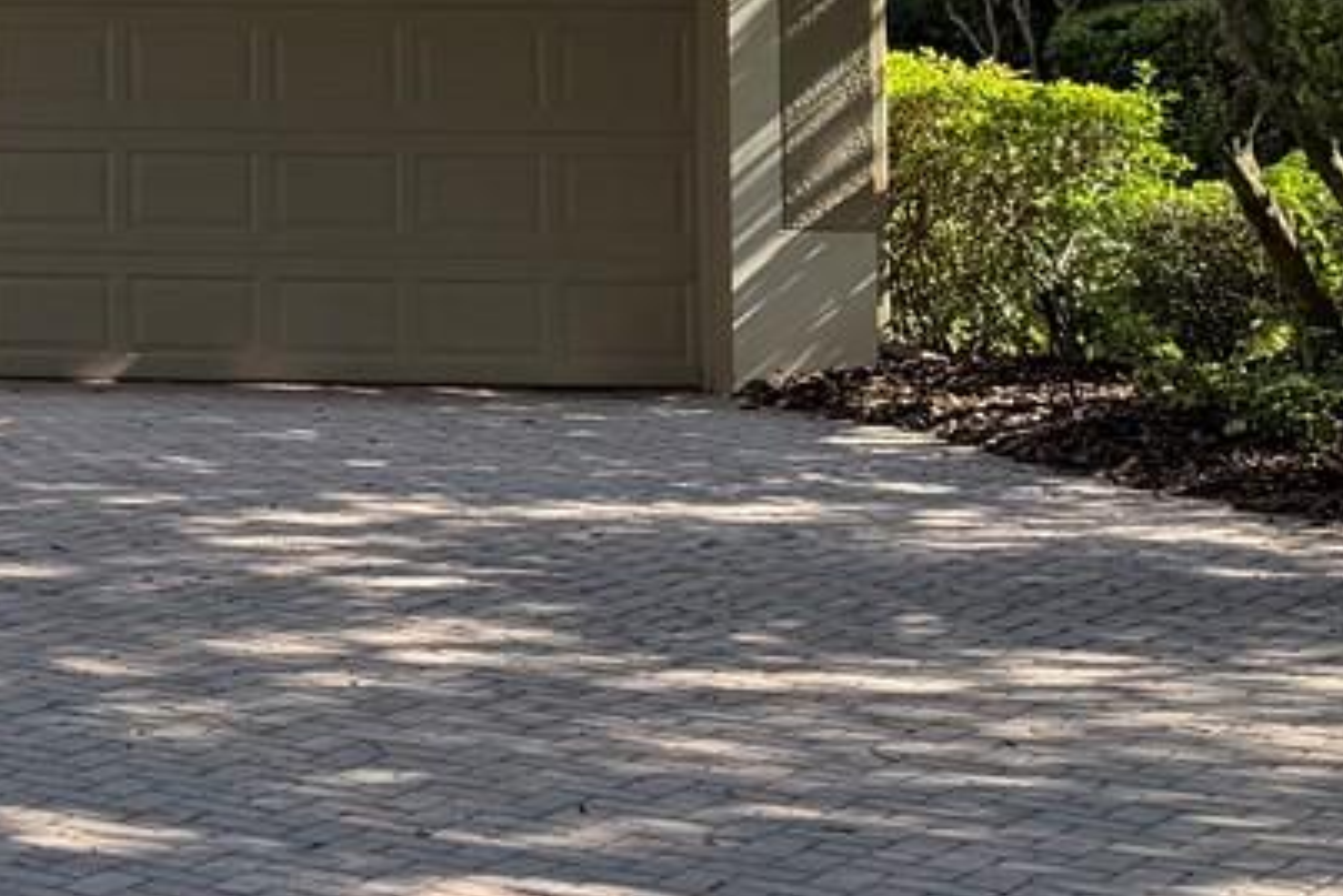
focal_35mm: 99
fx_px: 3694
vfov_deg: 13.6
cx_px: -1153
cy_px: -87
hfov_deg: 16.7
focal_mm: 6.76
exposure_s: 1/1553
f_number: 1.78
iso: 80
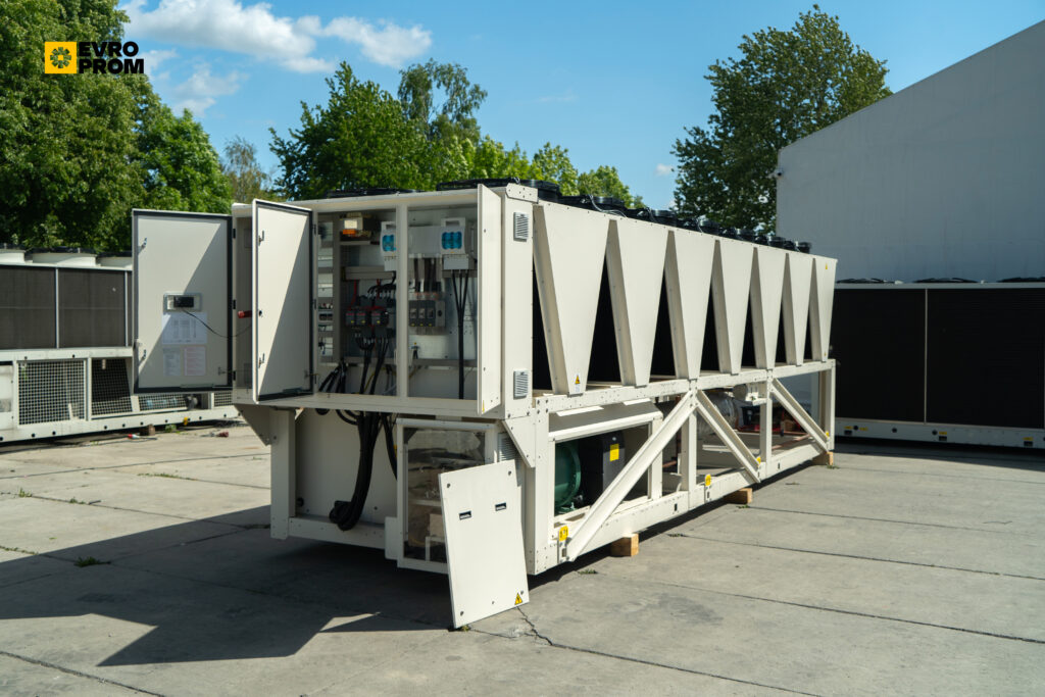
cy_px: 348
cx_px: 522
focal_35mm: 35
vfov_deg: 37.9
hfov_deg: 54.4
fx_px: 1016
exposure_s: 1/320
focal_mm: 35
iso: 100
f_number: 4
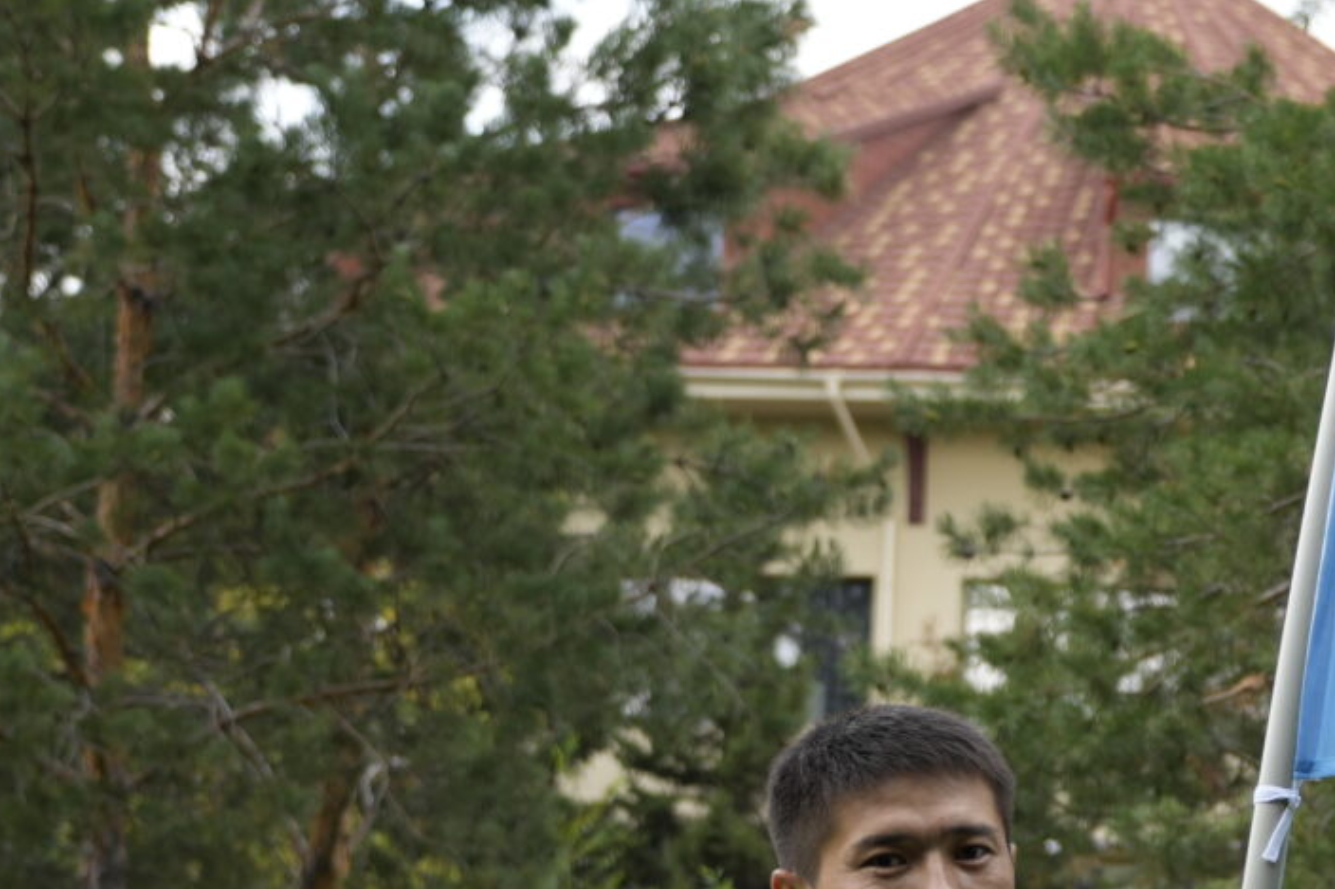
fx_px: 4449
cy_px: 888
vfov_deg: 11.3
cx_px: 1862
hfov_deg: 16.0
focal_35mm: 120
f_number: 2.8
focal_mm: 33
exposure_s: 1/200
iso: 100
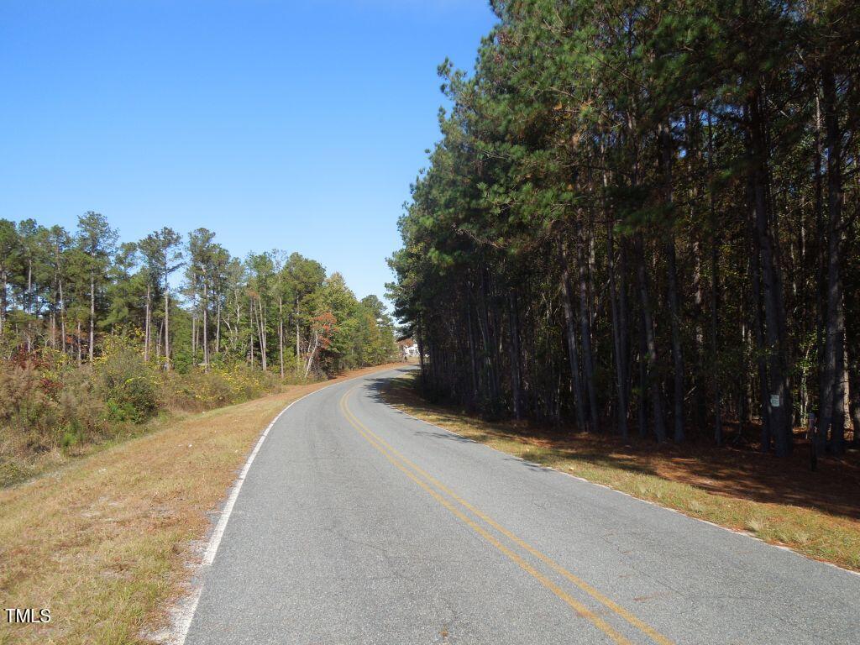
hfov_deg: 69.4
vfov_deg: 54.9
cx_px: 430
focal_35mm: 25
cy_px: 322
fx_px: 621
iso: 100
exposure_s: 1/800
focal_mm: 4.5
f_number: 3.3
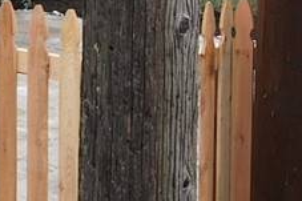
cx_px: -188
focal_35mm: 176
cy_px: -43
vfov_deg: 7.7
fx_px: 1475
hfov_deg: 11.1
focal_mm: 4.5
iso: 100
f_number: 2.8
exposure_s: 1/100
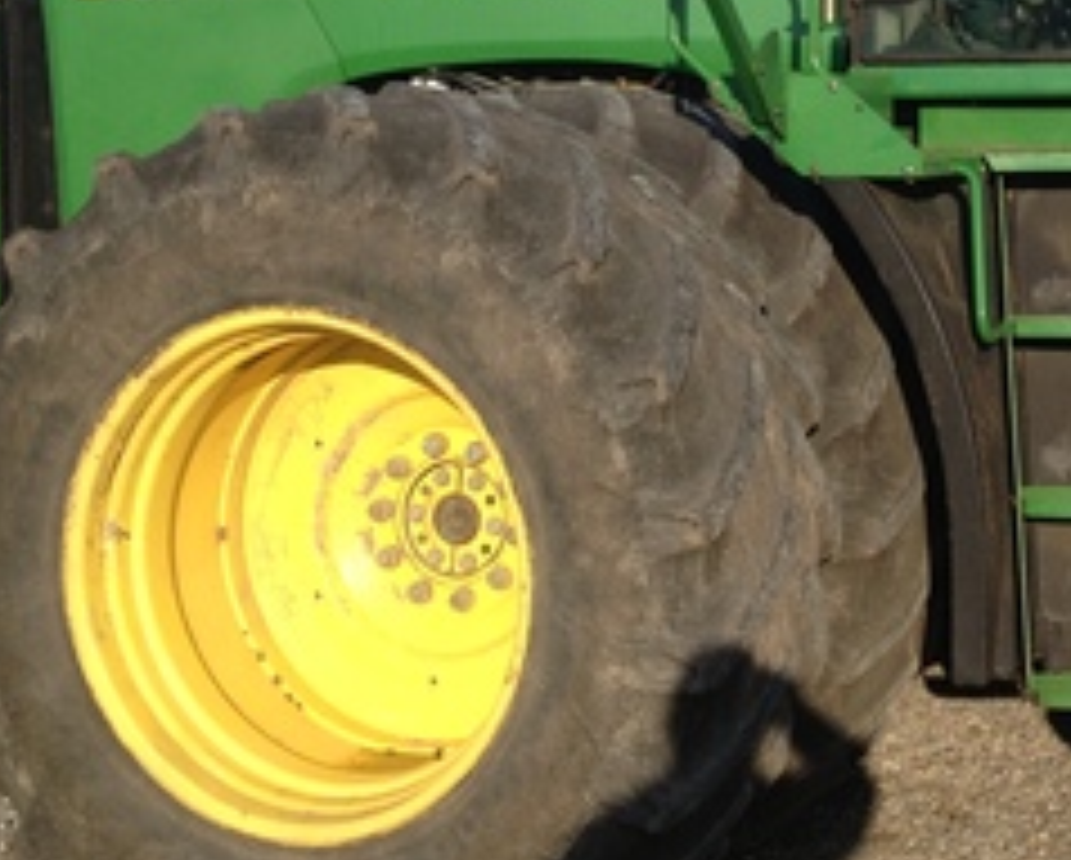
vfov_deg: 19.5
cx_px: 954
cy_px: 171
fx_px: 2475
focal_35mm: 78
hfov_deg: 23.8
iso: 50
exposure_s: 1/1284
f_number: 2.4
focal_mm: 4.28
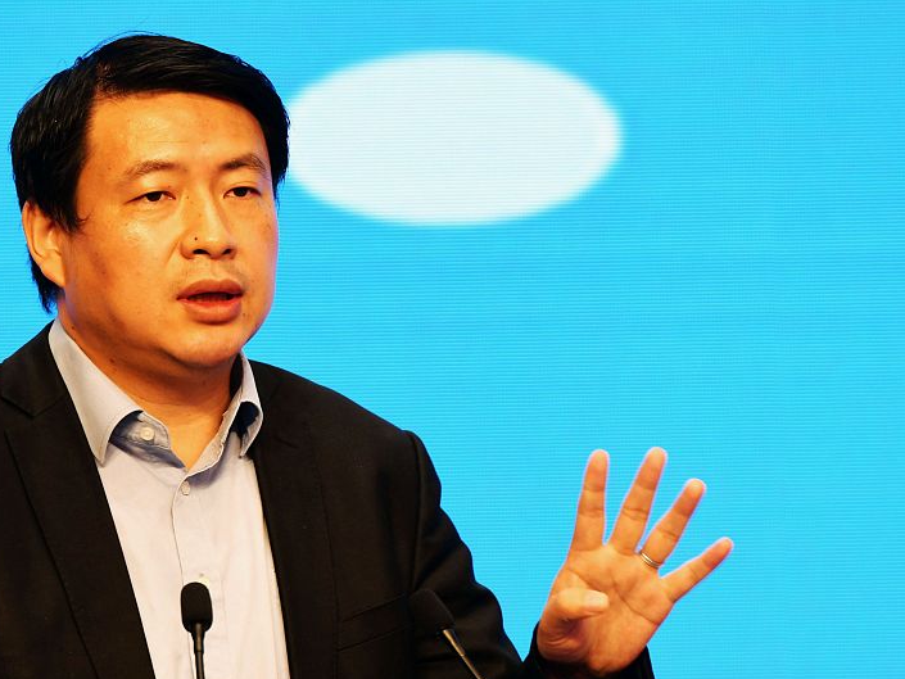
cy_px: 467
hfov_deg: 4.0
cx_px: 322
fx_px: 12839
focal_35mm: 491
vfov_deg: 3.0
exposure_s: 1/60
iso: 250
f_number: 4.5
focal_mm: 200
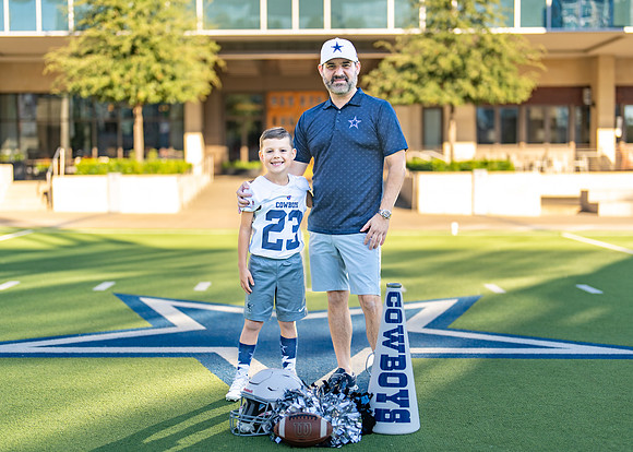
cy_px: 239
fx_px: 1054
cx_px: 325
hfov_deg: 33.4
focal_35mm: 59
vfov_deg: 24.2
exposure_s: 1/2500
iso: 100
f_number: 1.2
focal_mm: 50
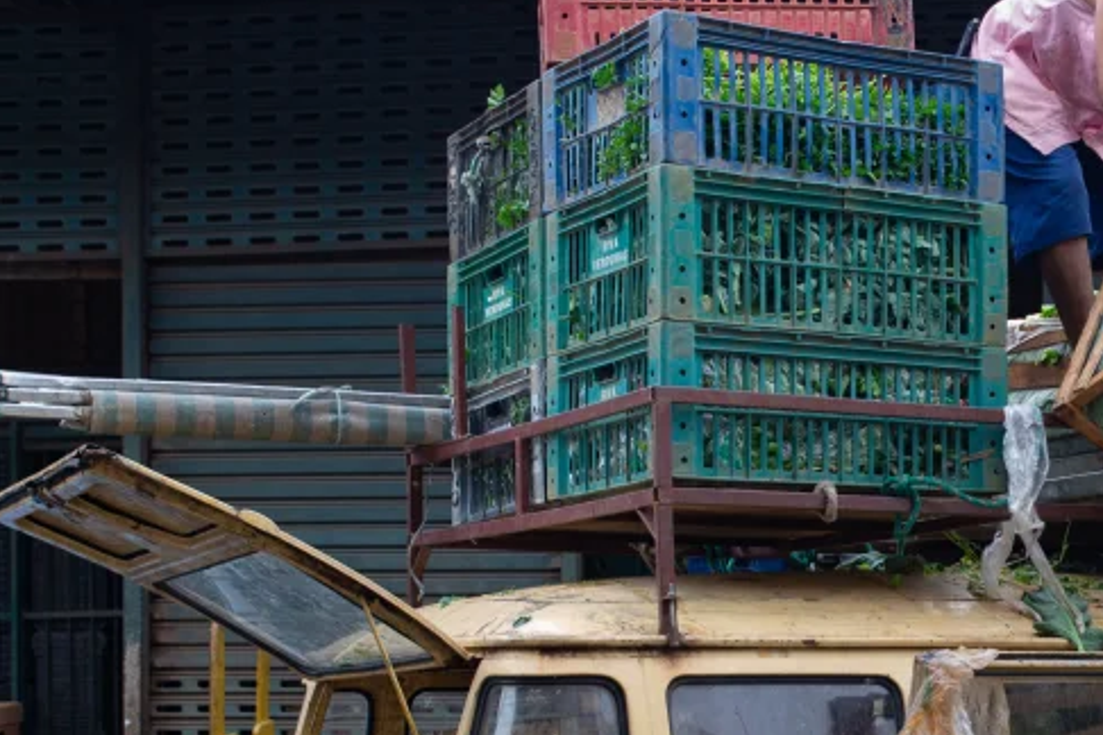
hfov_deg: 23.1
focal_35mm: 84
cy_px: 586
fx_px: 2573
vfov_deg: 16.1
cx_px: 1123
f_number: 4
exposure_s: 1/100
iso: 400
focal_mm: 34
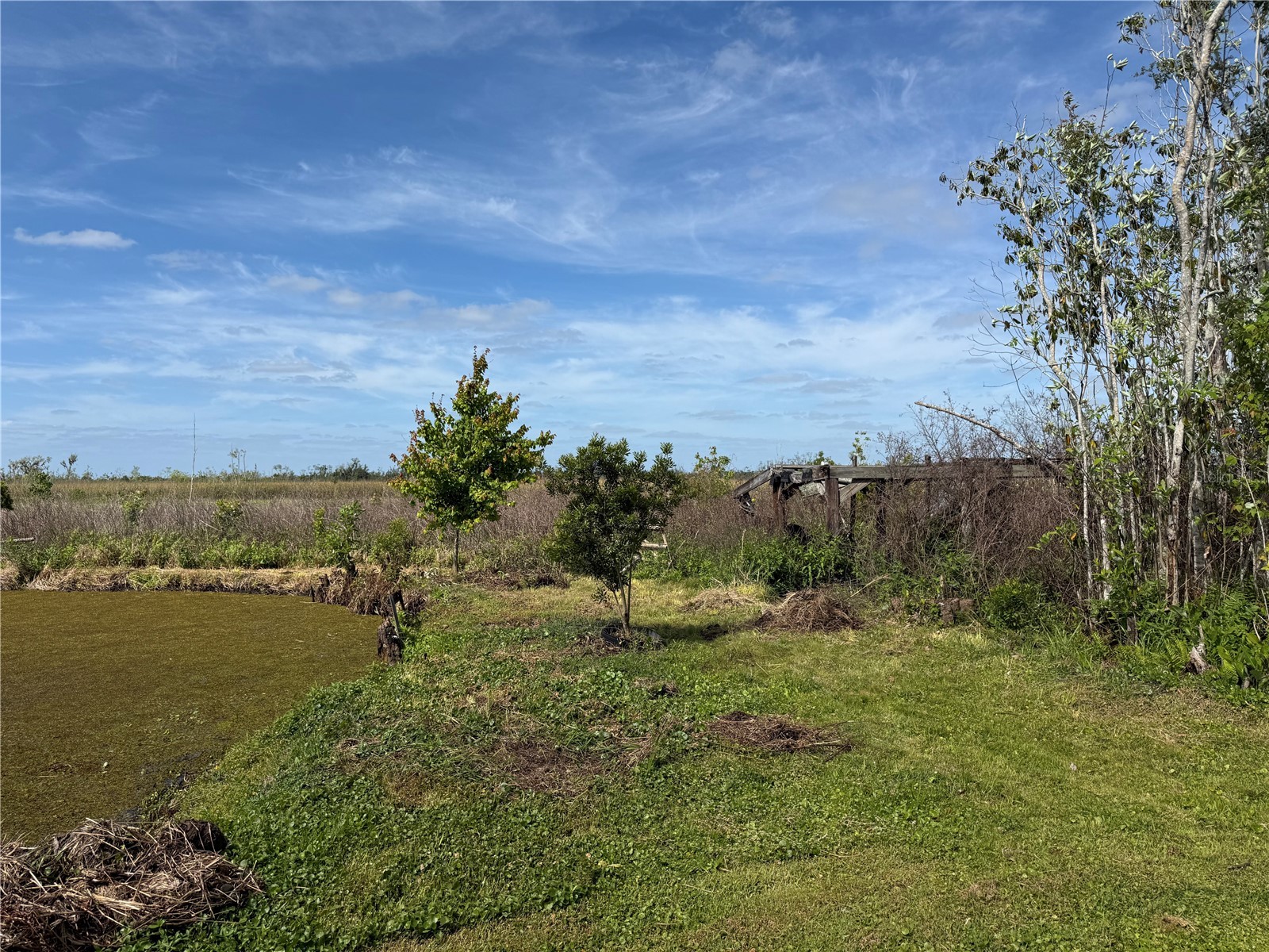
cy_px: 476
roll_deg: +0.6
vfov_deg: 56.8
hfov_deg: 71.6
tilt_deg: -0.2
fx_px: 880
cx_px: 634
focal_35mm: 24
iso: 80
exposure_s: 1/6711
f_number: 1.78
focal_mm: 6.76
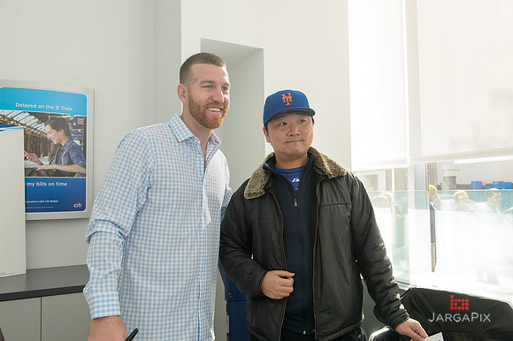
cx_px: 256
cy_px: 170
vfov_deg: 44.9
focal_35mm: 29
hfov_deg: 63.7
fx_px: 413
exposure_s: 1/125
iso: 500
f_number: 5.6
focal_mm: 29
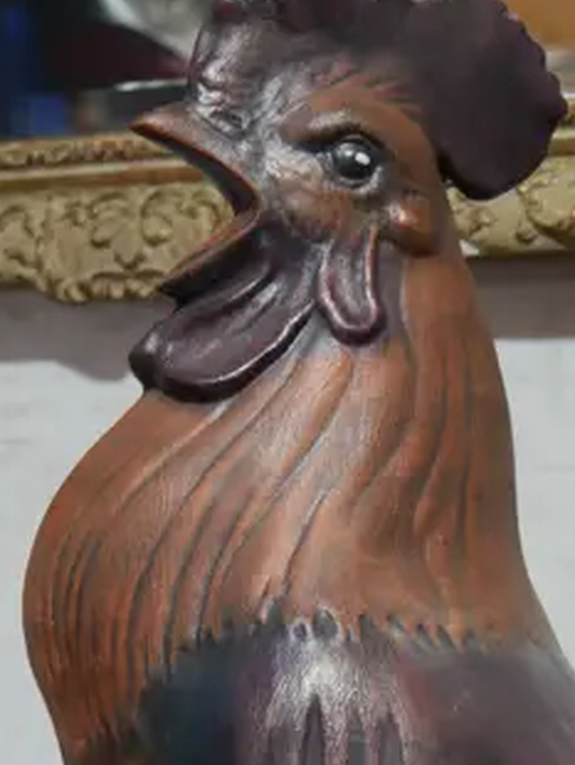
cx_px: 658
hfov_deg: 14.6
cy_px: 920
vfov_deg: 18.7
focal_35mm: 99
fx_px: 2190
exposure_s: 1/60
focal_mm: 15
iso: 320
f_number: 3.6
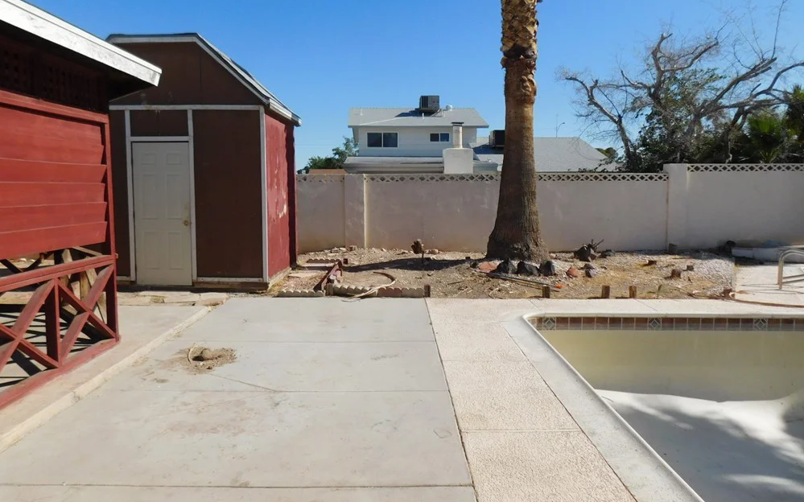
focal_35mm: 25
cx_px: 399
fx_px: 548
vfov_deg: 49.2
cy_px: 232
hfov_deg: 72.6
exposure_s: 1/640
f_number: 6
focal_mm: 4
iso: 125
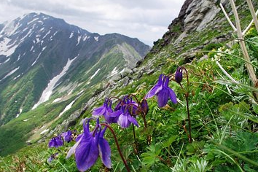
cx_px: 109
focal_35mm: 39
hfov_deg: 49.4
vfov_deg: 34.2
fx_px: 279
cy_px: 98
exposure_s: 1/160
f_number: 13
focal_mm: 18
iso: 200
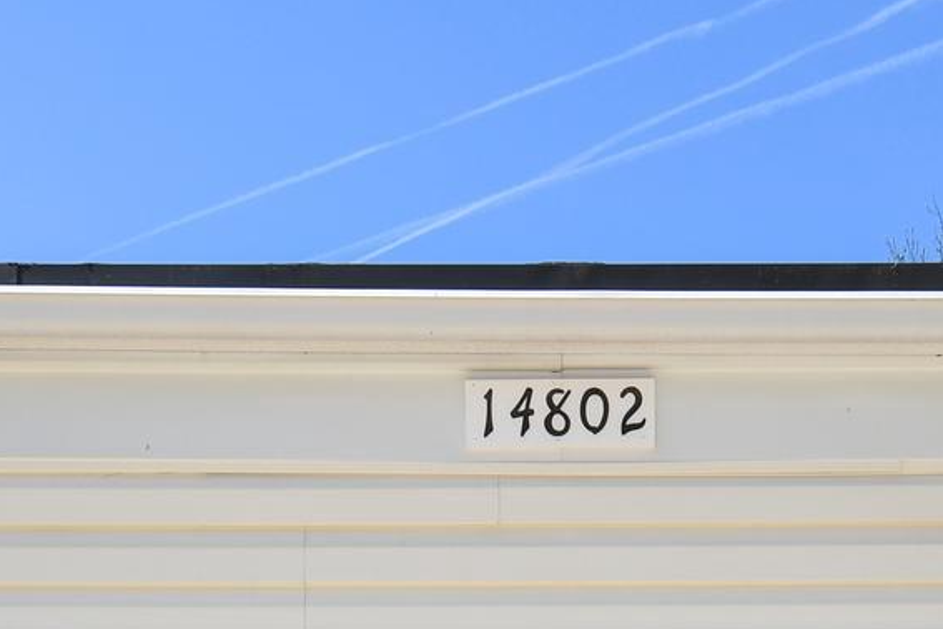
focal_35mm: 65
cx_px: 472
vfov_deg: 18.0
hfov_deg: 31.0
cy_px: 1024
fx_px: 1703
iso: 100
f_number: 9
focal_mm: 12
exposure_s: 1/250
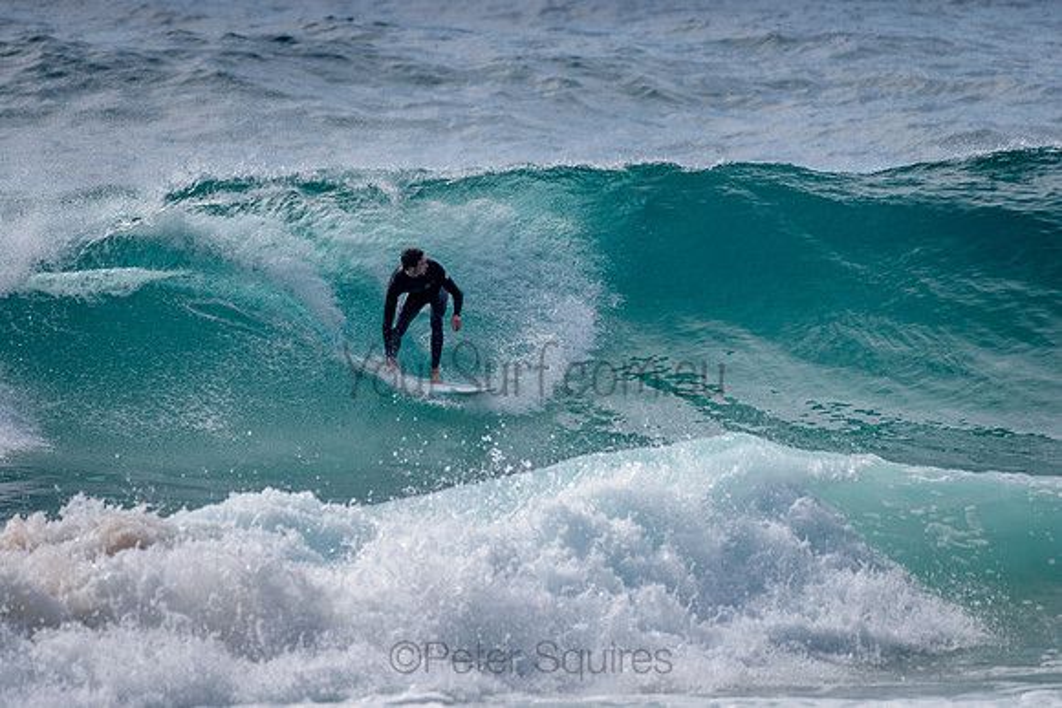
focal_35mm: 613
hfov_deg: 3.4
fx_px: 18092
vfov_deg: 2.2
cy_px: 279
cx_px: 411
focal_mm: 500
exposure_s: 1/2000
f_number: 5.6
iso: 125
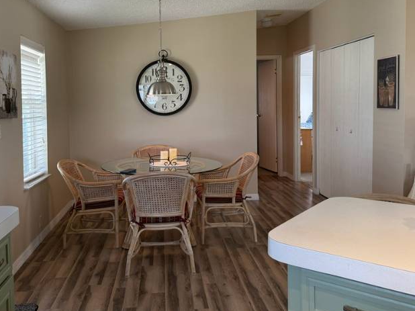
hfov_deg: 55.3
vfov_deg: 42.5
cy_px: 114
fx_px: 395
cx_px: 185
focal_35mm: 33
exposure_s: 1/120
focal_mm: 6.76
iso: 125
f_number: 1.78
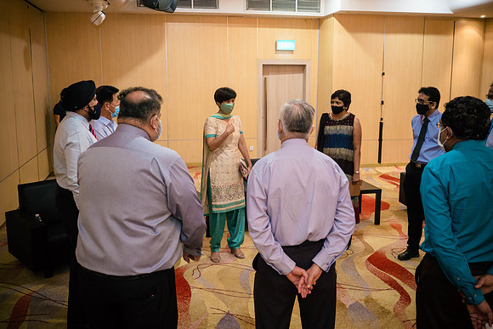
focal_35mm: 34
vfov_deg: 38.5
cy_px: 144
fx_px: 470
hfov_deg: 55.3
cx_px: 246
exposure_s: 1/80
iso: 1000
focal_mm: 16
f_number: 2.8
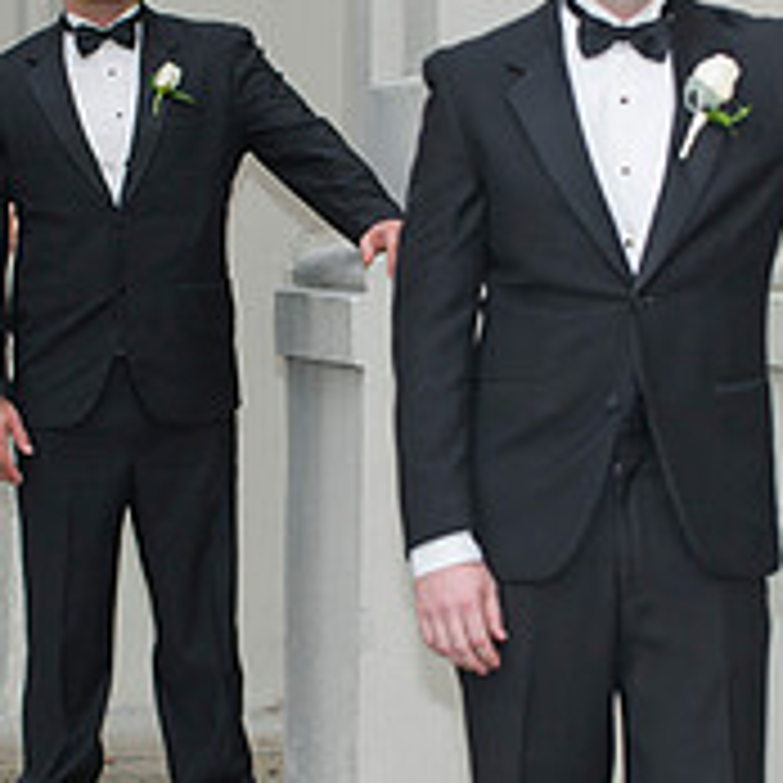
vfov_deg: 6.1
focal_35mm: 289
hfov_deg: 6.1
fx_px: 7396
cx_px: 364
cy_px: 396
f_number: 3.5
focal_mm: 102
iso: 400
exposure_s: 1/125
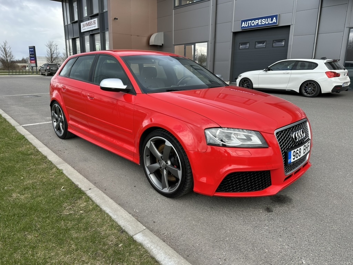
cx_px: 176
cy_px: 132
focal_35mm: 24
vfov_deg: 56.8
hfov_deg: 71.6
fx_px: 245
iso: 80
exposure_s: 1/816
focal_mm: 6.86
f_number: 1.78
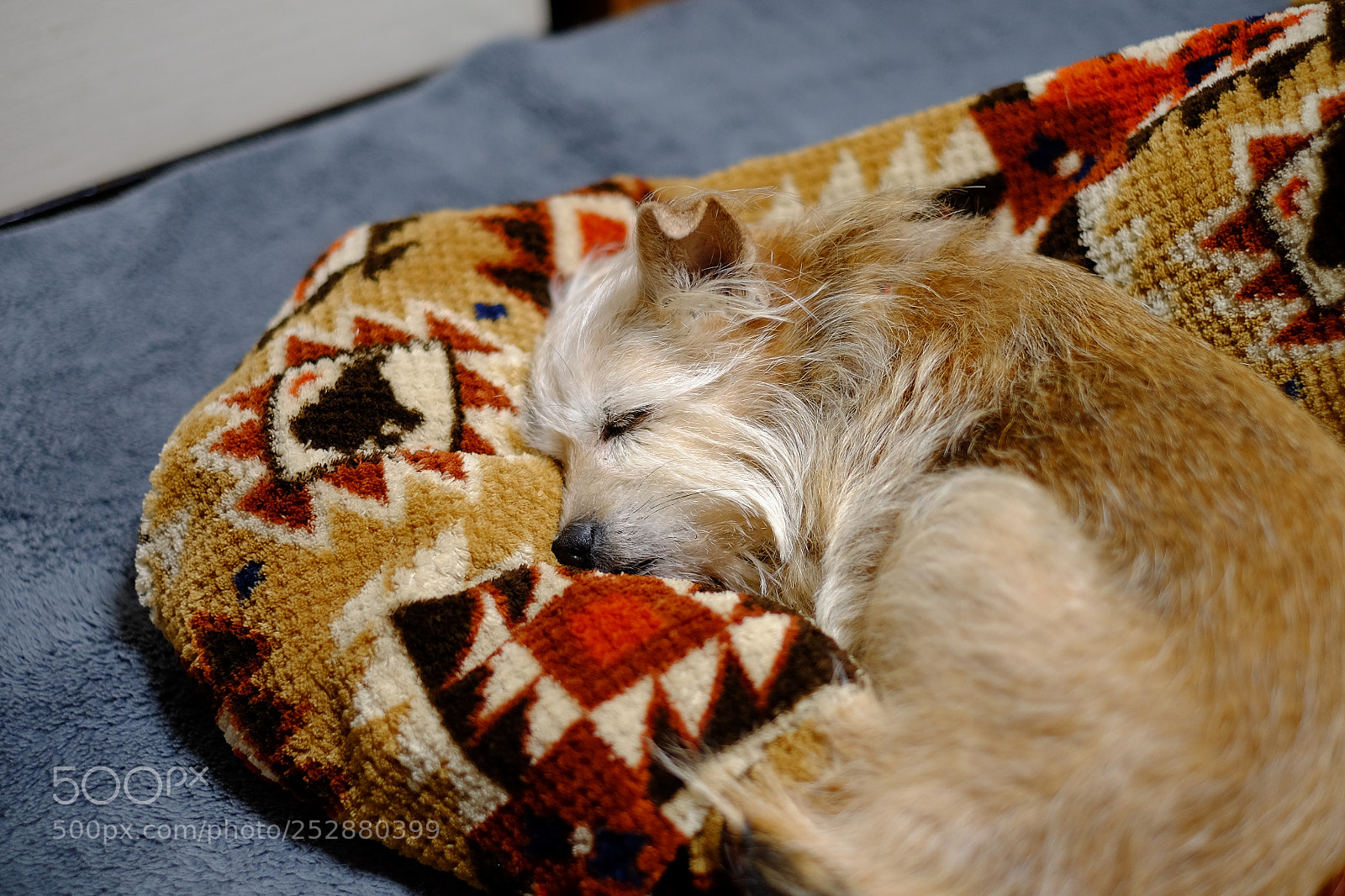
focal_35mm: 53
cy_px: 448
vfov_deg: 25.5
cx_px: 672
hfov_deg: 37.5
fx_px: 1980
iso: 500
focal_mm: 35
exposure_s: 1/60
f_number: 1.4
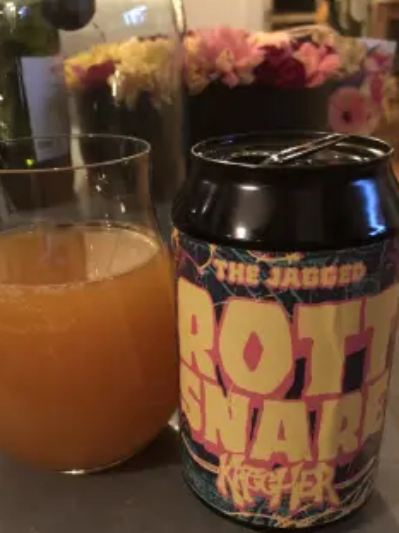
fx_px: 554
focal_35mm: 36
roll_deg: +2.6
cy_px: 296
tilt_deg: -22.7
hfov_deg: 39.5
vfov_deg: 51.3
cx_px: 171
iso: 160
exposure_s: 1/4
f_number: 1.8
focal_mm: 3.99
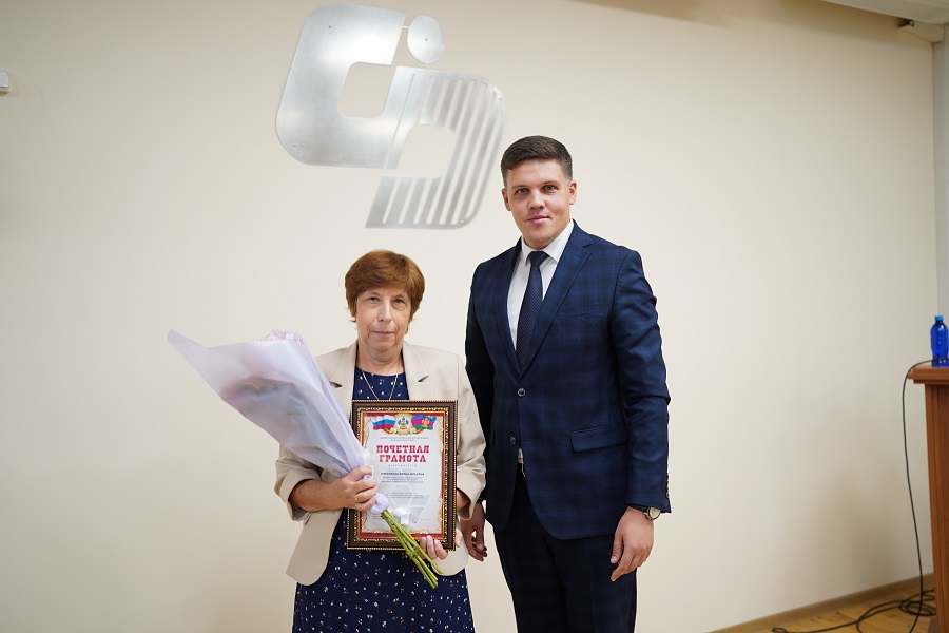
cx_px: 474
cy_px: 316
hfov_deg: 54.4
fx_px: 923
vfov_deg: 37.9
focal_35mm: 35
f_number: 1.4
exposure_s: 1/320
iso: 400
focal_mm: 35
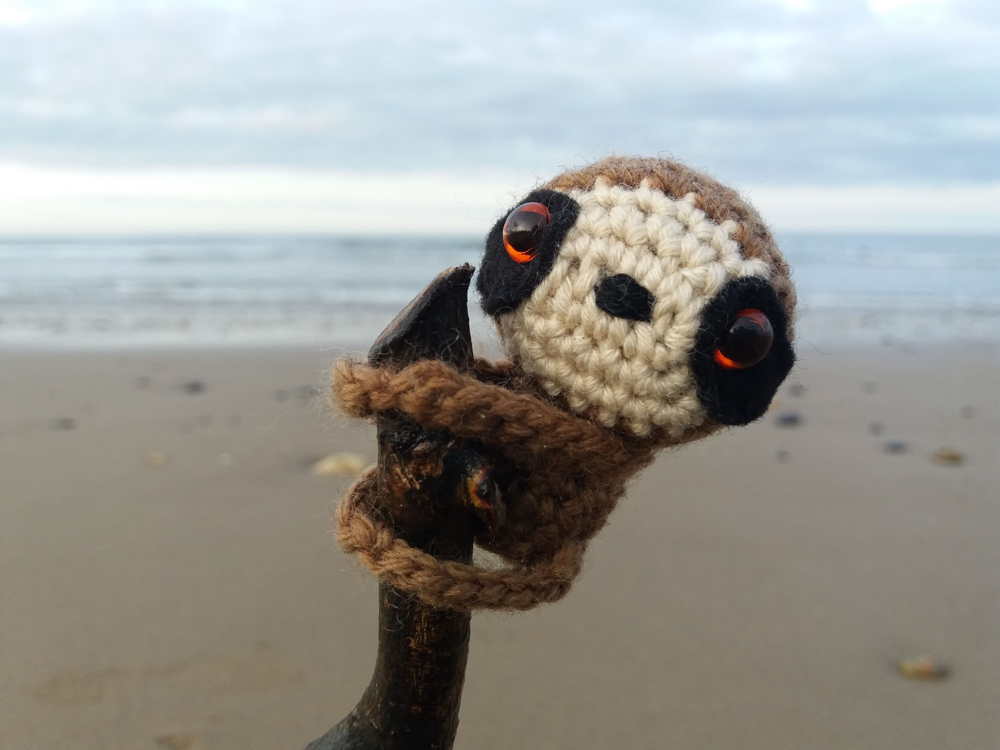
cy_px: 375
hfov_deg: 63.4
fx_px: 809
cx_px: 500
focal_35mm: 28
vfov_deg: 49.7
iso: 80
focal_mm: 3.7
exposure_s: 1/100
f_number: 1.9
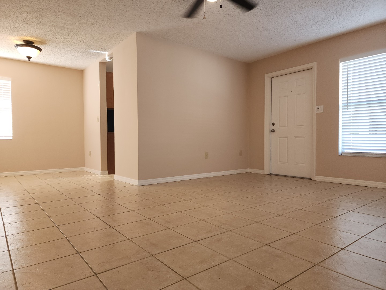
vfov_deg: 58.9
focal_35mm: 23
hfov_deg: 73.9
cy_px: 145
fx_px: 256
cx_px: 193
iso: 80
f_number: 1.8
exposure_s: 1/60
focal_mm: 6.4
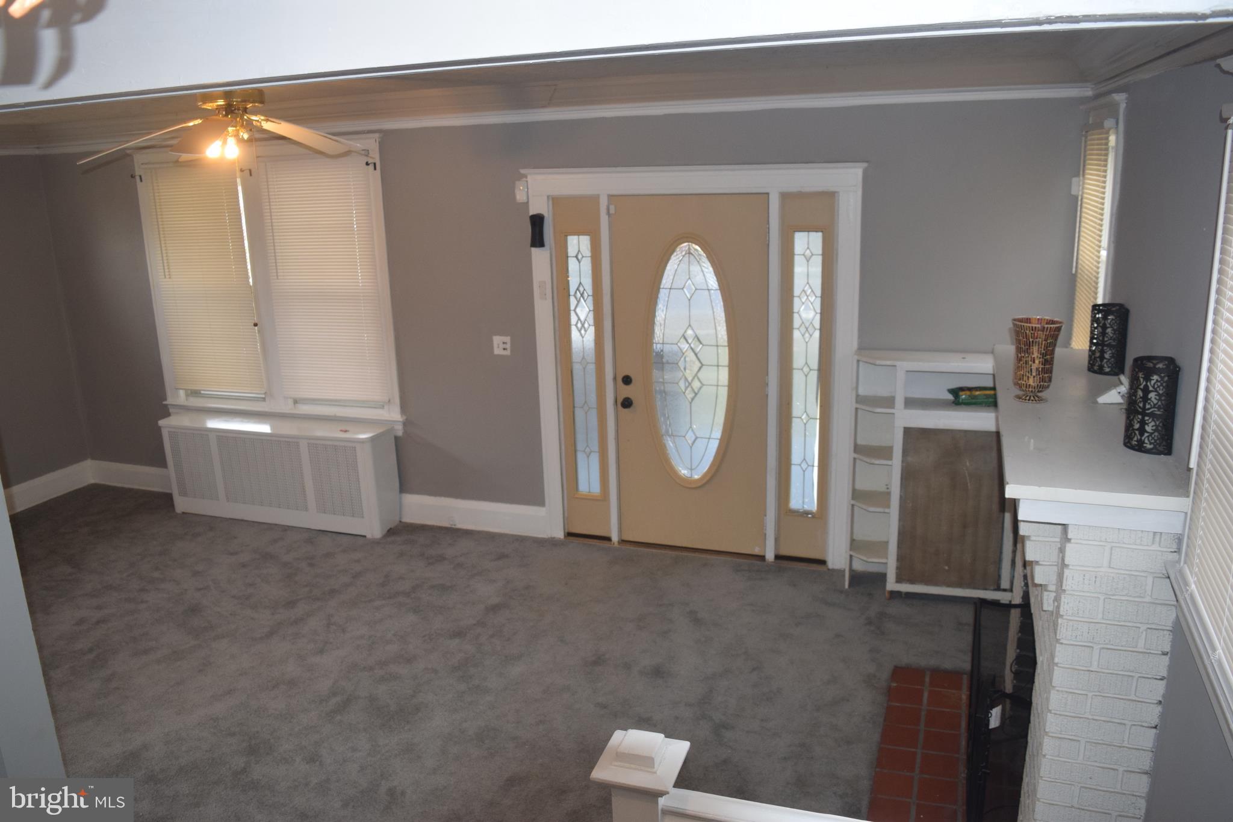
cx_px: 616
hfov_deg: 53.1
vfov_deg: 36.9
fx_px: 1233
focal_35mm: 36
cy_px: 411
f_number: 5
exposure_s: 1/100
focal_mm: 24
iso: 800
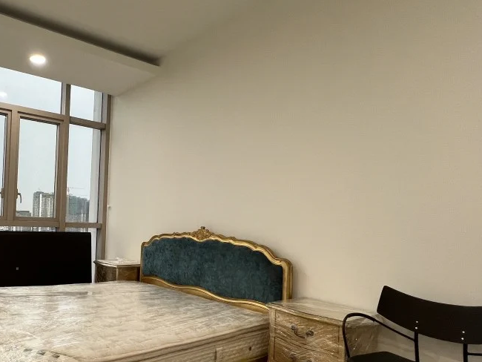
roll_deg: -3.0
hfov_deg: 65.8
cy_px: 215
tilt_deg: +0.8
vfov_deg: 56.5
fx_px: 334
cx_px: 105
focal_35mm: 24
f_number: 1.8
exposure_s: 1/100
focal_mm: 1.57
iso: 80
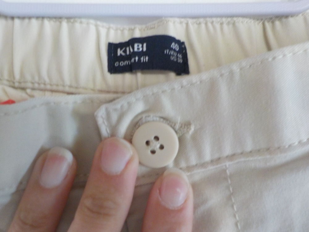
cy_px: 116
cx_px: 154
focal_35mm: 30
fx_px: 268
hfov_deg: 60.0
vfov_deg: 46.8
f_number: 3.3
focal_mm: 4.1
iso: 400
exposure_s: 1/8
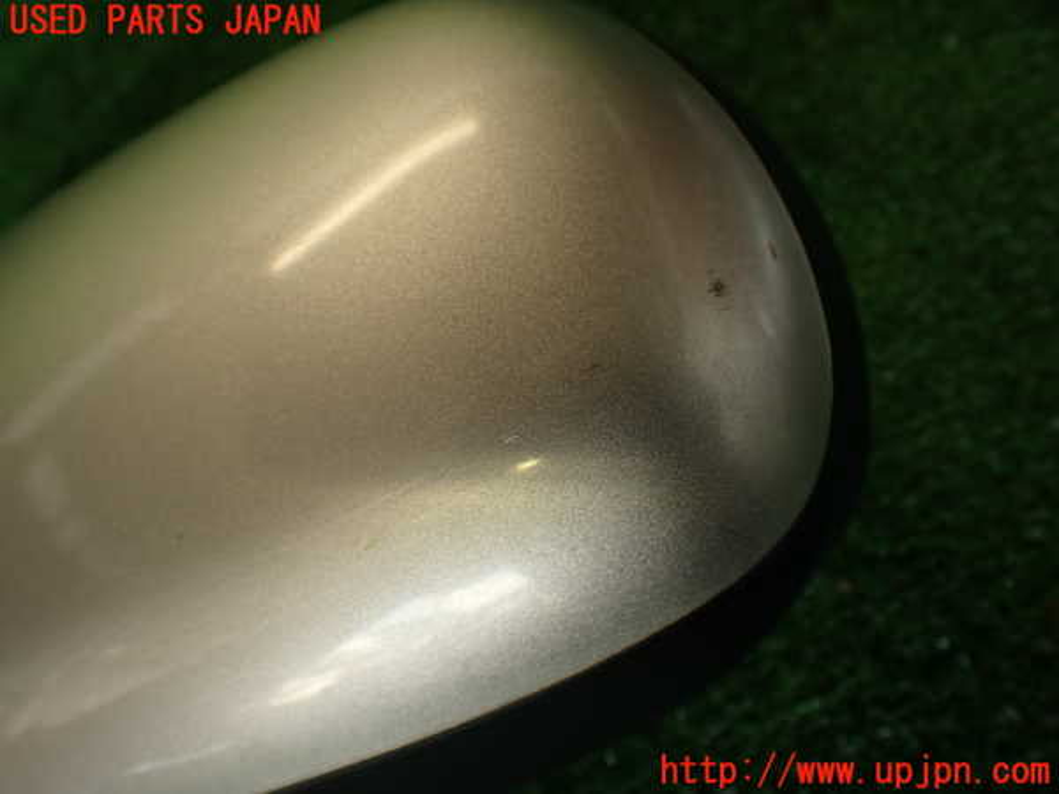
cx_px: 530
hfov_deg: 56.8
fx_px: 979
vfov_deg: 44.2
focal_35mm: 32
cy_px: 397
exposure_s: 1/80
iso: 100
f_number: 2.4
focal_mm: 5.79
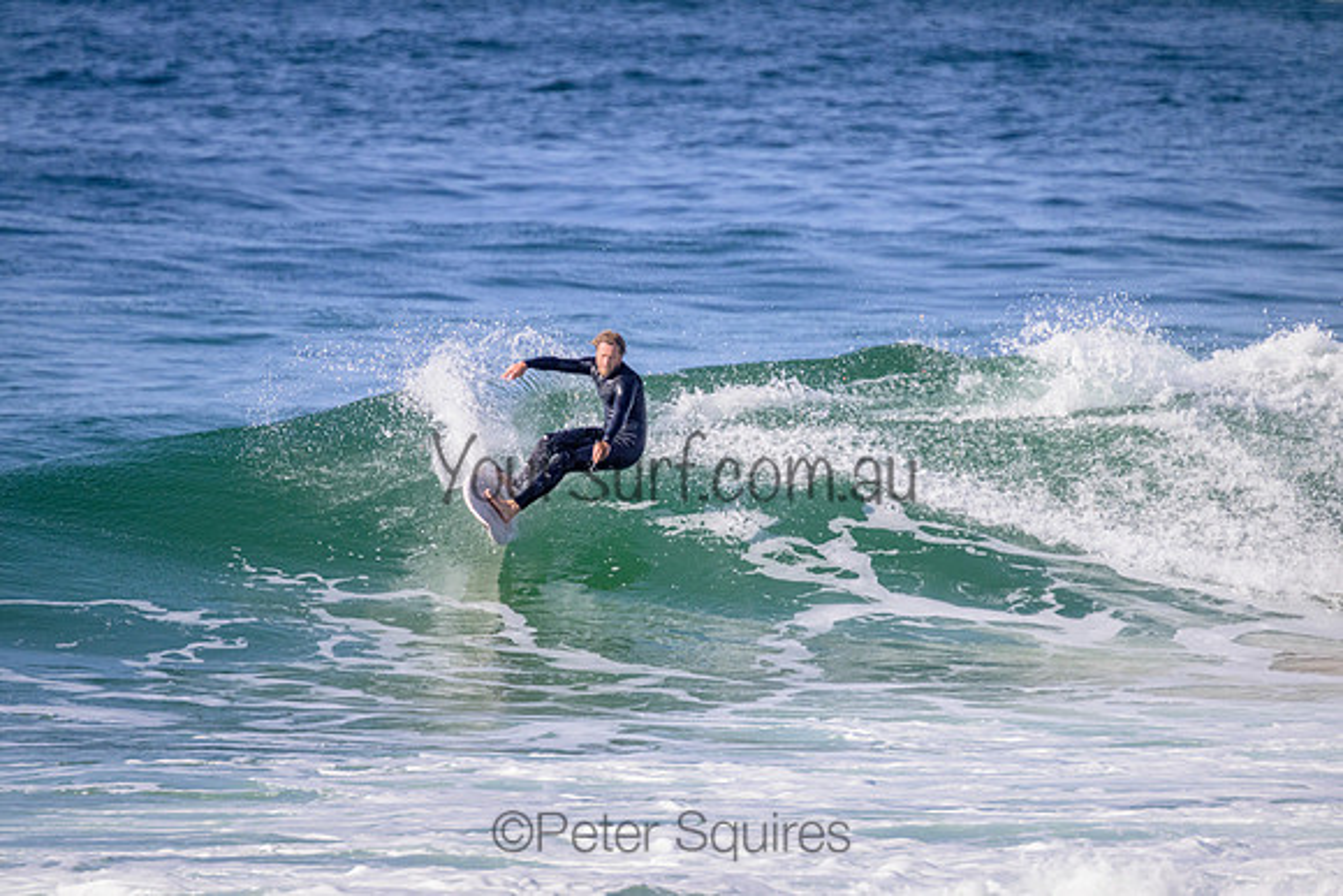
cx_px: 672
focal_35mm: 800
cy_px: 448
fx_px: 29850
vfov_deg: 1.7
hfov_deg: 2.6
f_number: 11
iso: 1600
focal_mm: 800
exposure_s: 1/2000
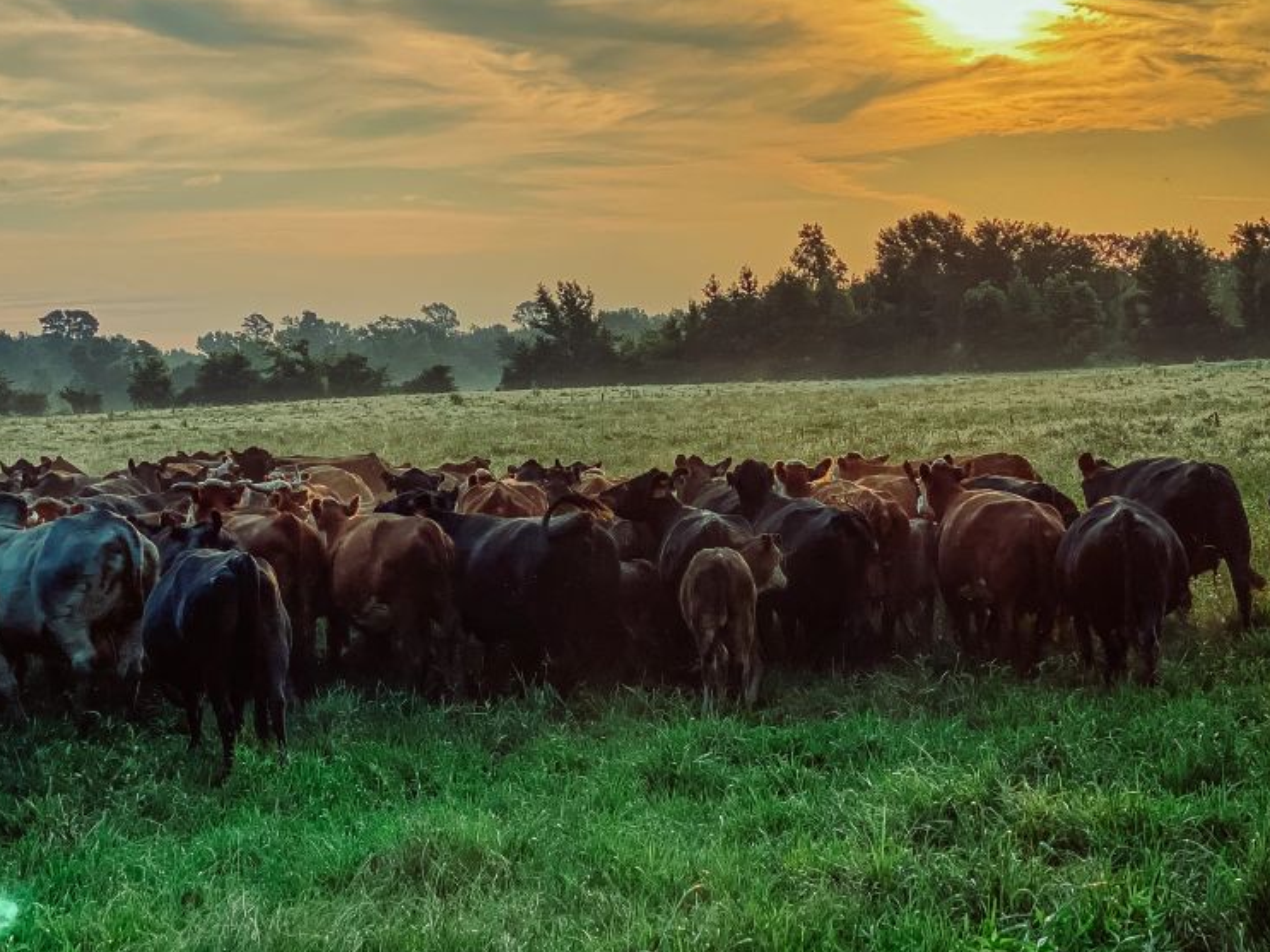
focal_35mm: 84
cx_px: 496
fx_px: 3081
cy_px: 468
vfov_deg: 17.6
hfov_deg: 23.2
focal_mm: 6
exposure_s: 1/1000
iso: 20
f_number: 2
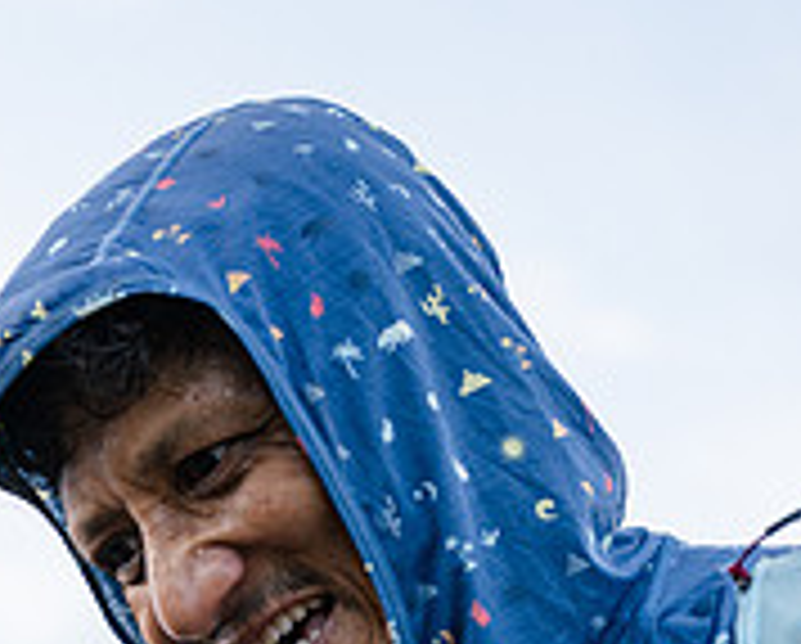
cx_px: 212
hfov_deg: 12.5
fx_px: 3657
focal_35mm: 154
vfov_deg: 9.9
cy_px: 842
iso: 320
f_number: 2.8
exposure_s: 1/500
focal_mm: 65
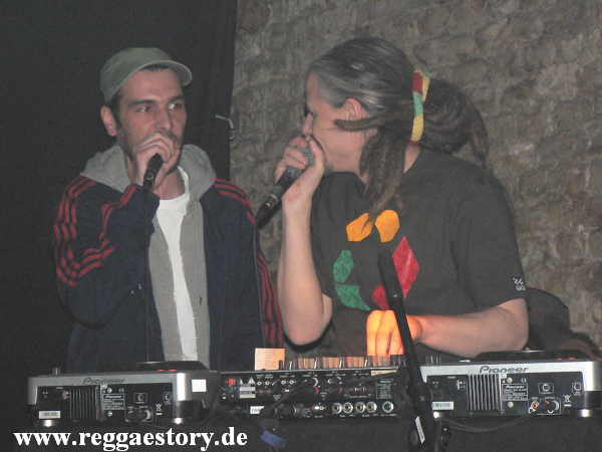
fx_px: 1687
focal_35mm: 97
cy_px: 226
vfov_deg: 15.2
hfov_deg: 20.2
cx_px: 301
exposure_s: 1/60
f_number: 3.2
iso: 400
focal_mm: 16.5
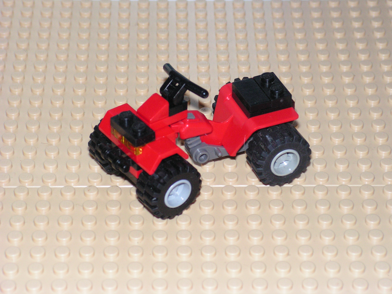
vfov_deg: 12.6
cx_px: 196
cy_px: 147
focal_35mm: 118
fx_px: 1336
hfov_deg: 16.7
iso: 200
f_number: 3.4
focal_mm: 19.8
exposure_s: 1/125
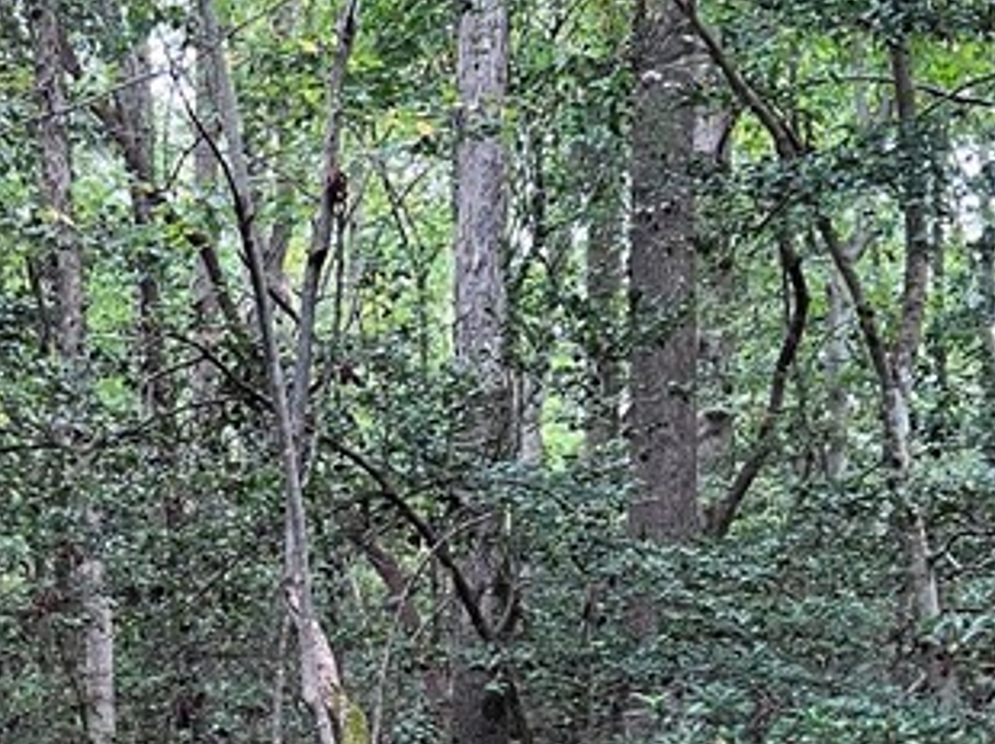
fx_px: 2470
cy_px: 847
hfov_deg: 22.3
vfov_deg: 16.6
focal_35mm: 86
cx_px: 125
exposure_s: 1/66
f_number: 1.5
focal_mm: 5.7
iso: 125
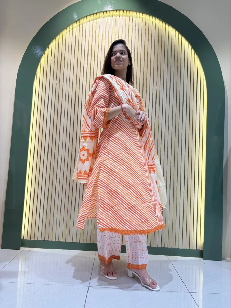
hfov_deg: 53.1
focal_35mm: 26
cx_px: 116
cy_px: 154
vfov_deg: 67.3
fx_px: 231
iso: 64
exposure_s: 1/238
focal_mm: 5.96
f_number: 1.6
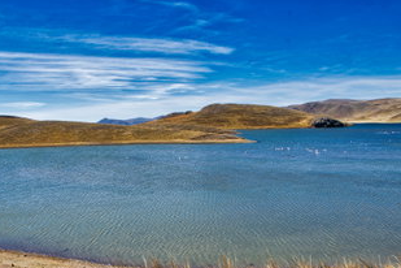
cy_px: 168
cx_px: 184
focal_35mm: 35
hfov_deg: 54.4
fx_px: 390
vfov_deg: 37.6
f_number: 16
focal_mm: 18
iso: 100
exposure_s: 1/100
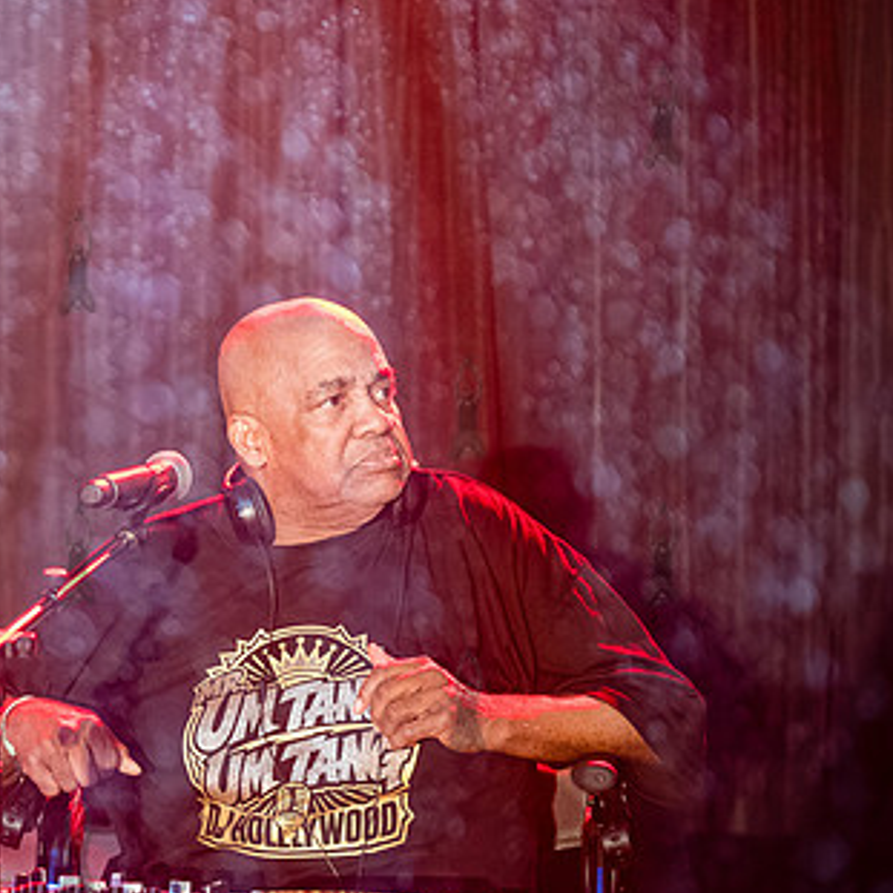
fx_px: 3590
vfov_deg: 14.2
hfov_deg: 14.0
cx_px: -16
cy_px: 522
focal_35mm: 123
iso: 6400
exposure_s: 1/200
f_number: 3.5
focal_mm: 70
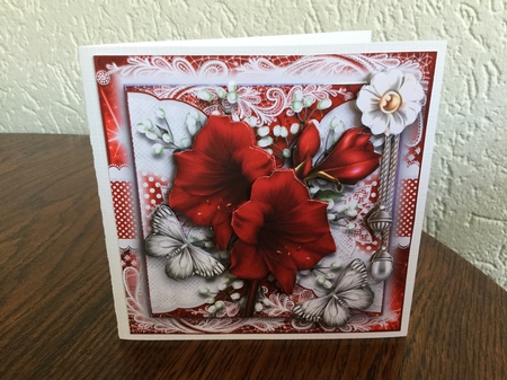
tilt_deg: -21.6
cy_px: 190
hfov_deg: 58.4
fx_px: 454
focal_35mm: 31
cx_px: 254
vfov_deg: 45.4
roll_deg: -0.2
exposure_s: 1/33
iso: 50
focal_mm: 3.3
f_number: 2.4
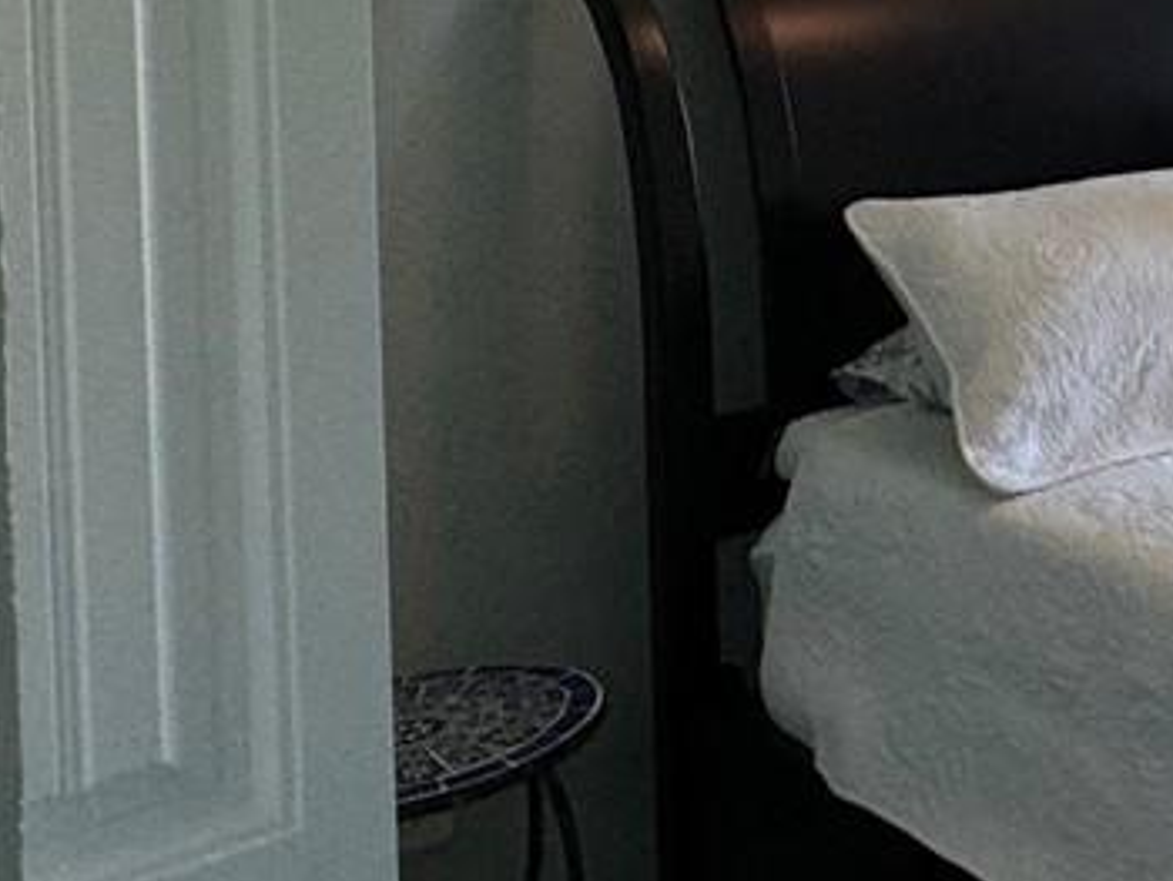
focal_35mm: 64
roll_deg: +0.9
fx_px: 2170
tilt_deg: -1.9
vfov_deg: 21.3
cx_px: 1900
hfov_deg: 22.7
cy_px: -191
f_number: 2.2
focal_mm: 2.22
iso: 100
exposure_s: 1/120
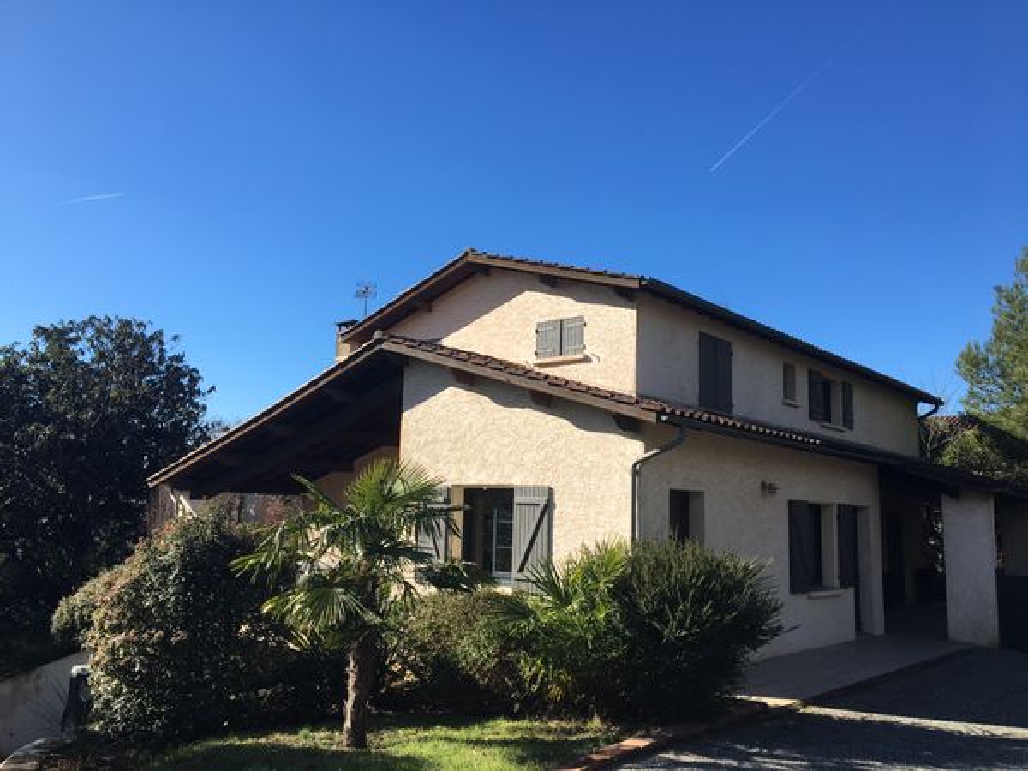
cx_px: 514
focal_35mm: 29
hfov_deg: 61.7
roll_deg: -2.0
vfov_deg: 48.2
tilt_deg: +8.9
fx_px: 861
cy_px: 386
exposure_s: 1/1241
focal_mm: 4.15
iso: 25
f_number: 2.2
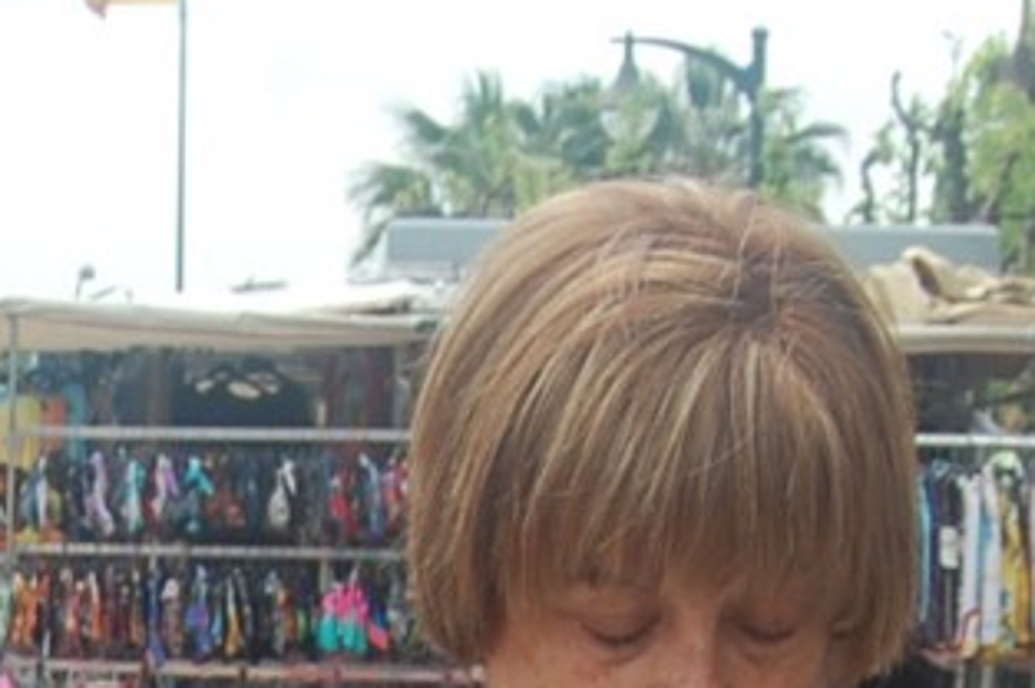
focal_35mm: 138
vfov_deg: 9.3
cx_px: -99
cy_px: 1398
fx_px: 3963
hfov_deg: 14.5
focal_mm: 18
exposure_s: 1/250
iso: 200
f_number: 8
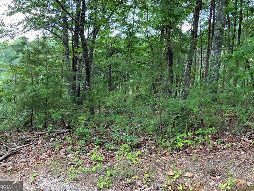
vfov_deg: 41.7
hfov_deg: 53.9
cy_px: 80
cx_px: 138
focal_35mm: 34
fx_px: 250
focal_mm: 3
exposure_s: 1/121
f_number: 1.8
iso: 64
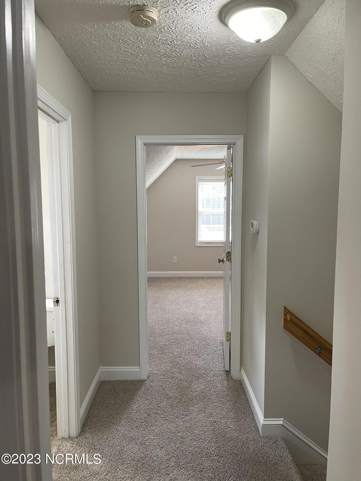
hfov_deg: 53.1
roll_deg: +0.0
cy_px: 240
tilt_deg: -5.6
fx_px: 362
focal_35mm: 26
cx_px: 180
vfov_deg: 67.3
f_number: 1.6
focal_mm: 5.1
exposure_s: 1/60
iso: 125
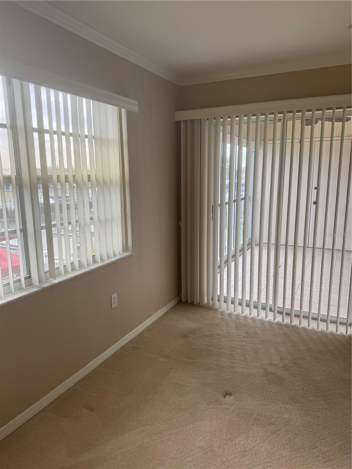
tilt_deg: -8.9
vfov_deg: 71.6
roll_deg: +0.4
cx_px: 176
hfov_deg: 56.8
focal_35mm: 24
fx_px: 325
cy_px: 234
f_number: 1.78
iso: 64
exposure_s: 1/121
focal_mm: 6.76
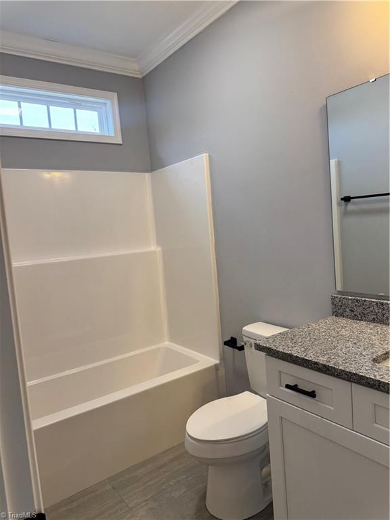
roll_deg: +4.5
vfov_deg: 71.6
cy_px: 260
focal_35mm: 24
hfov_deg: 56.8
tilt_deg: -5.5
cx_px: 195
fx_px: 361
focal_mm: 6.76
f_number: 1.78
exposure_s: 1/120
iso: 125
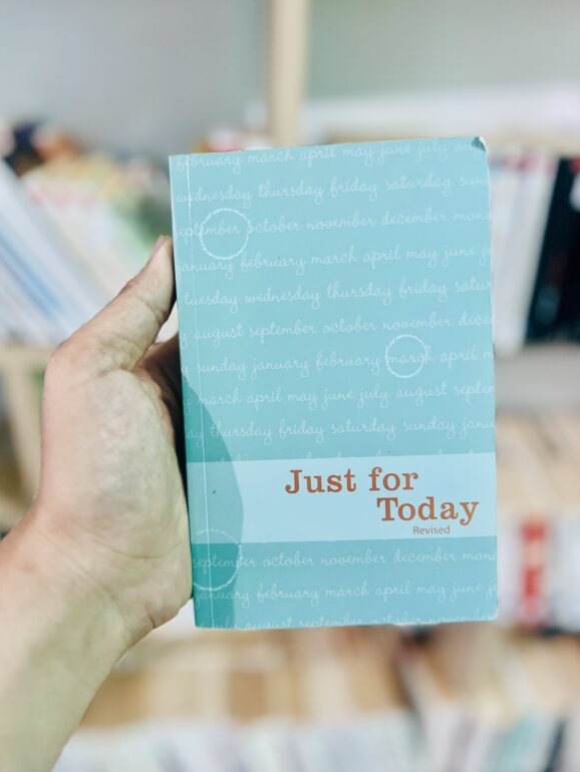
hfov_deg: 51.4
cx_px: 284
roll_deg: -0.6
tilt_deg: -29.3
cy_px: 384
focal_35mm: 27
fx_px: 603
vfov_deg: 65.3
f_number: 1.5
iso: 500
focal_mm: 5.7
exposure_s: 1/60
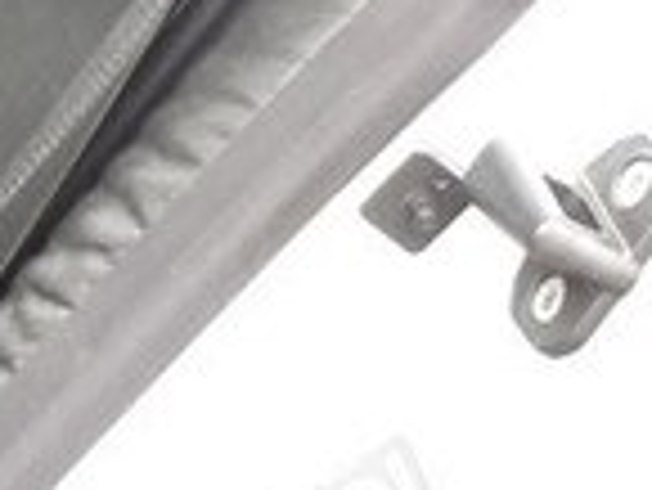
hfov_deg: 13.7
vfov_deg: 11.9
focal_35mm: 123
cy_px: -56
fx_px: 2319
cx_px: -648
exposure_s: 1/33
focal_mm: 3.6
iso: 100
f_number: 1.9
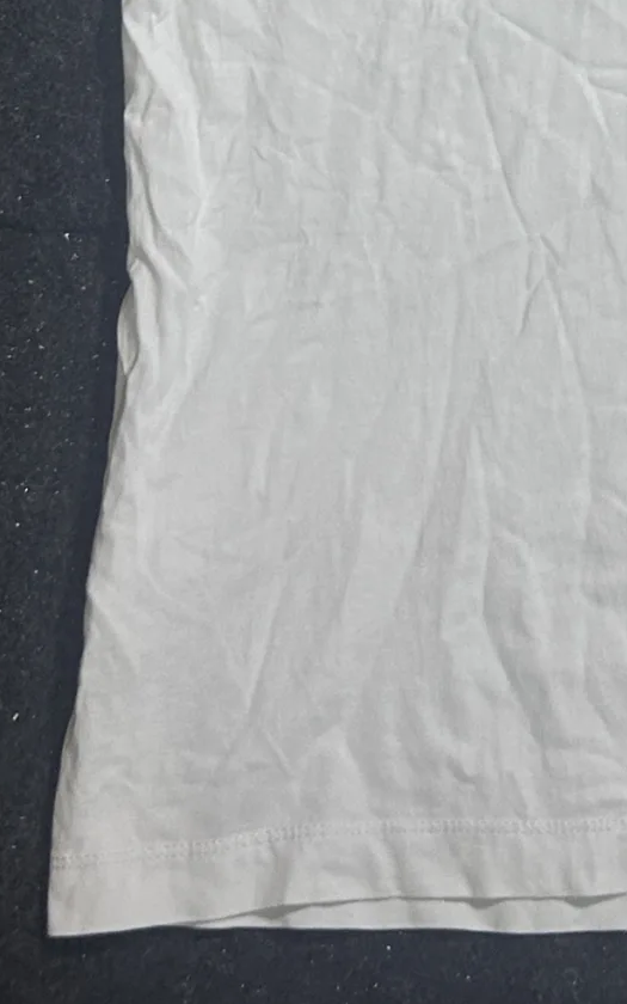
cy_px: -98
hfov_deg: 15.1
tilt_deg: -59.4
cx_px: 736
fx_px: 2297
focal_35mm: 84
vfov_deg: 23.2
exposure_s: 1/100
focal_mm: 5.7
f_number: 1.5
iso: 100
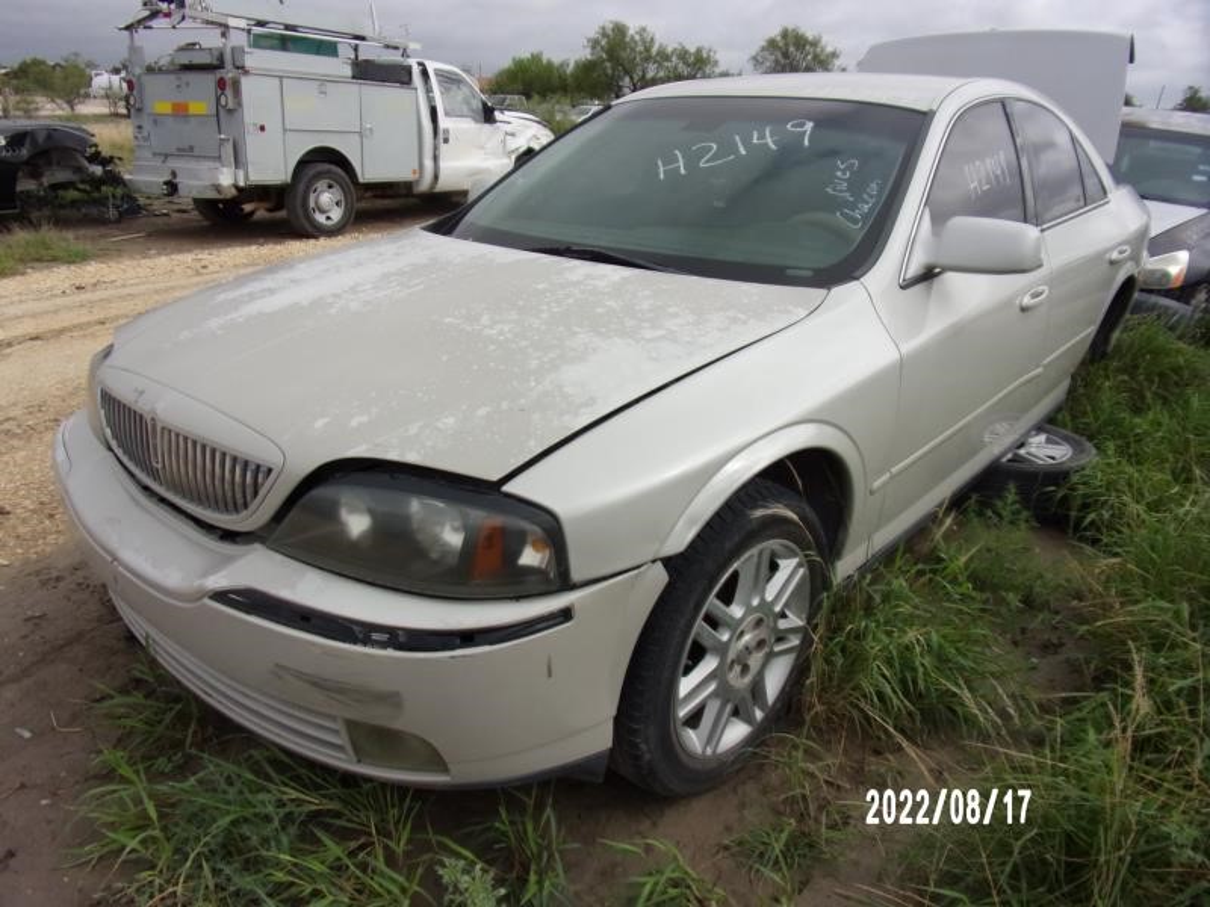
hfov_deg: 71.6
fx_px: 839
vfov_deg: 56.8
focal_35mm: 24
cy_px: 454
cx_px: 605
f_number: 3.3
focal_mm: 4.3
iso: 80
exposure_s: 1/950
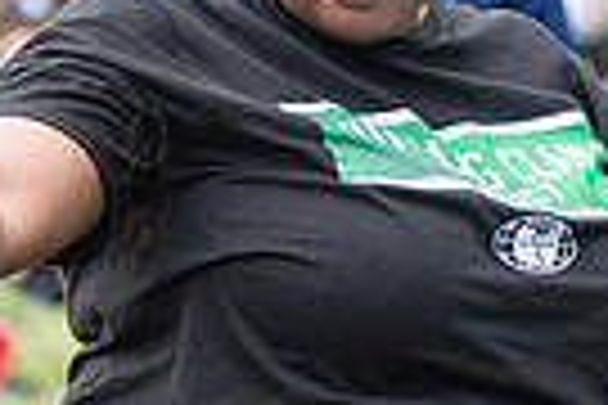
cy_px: 169
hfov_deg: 5.2
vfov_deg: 3.5
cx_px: 144
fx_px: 6654
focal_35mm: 394
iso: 640
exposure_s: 1/200
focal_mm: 92
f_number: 4
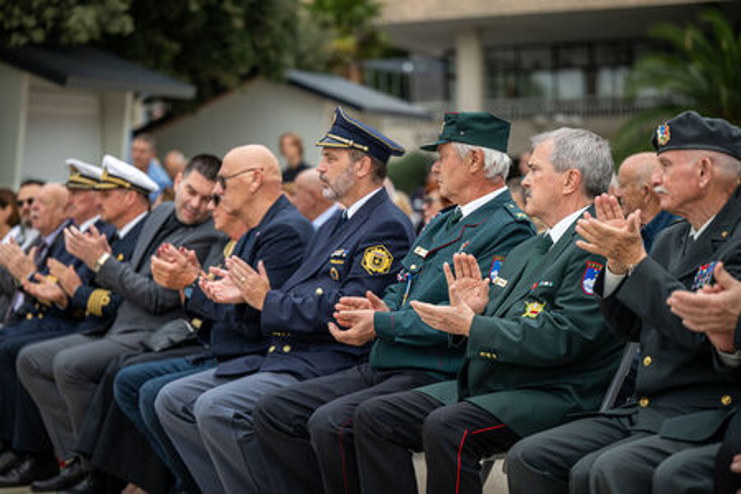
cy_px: 247
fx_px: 1914
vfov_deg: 14.7
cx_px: 370
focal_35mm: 93
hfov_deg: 21.9
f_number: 2.8
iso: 72
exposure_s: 1/400
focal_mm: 93
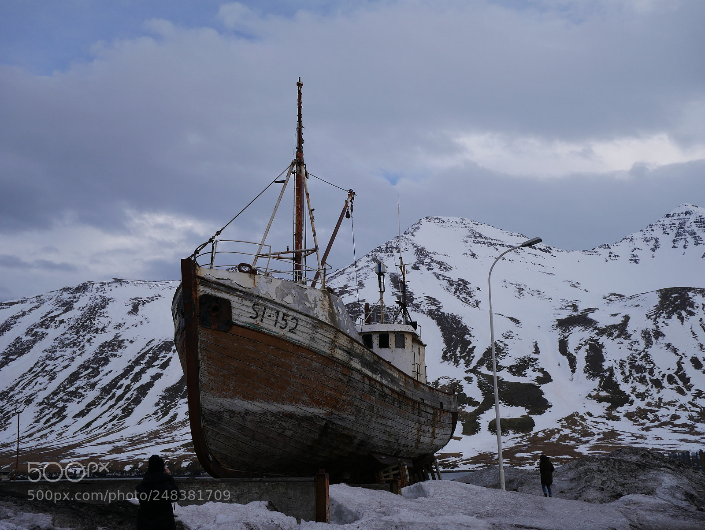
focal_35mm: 36
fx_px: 734
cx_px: 352
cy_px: 265
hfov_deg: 51.3
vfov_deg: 39.7
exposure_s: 1/400
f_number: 7.1
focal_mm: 18
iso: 200
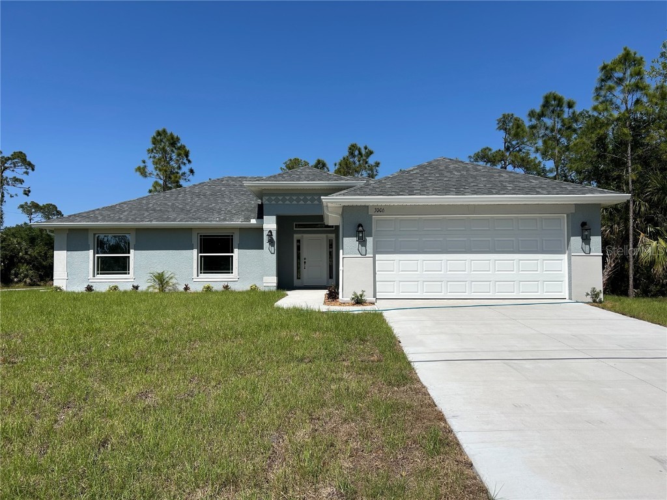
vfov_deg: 53.1
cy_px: 250
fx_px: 501
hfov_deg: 67.3
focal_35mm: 26
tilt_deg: +0.9
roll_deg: -0.3
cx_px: 334
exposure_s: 1/8000
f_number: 1.5
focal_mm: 5.7
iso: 50
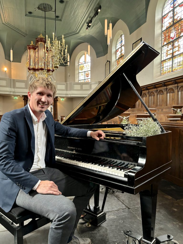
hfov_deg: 53.1
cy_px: 122
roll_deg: -1.3
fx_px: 183
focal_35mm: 26
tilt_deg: -0.2
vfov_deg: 67.3
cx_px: 92
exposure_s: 1/50
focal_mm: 5.96
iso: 250
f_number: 1.6
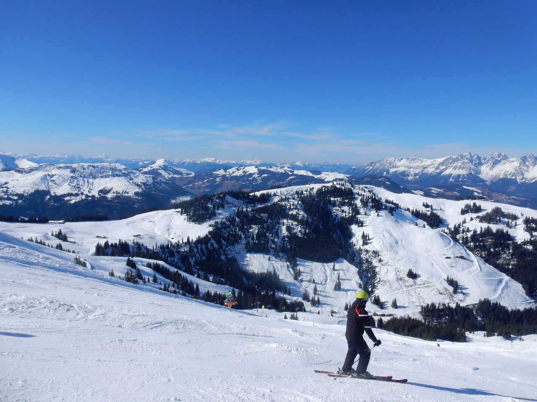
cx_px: 268
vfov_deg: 54.9
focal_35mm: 25
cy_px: 201
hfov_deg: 69.4
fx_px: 388
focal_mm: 4.5
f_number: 4.2
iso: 125
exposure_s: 1/2000
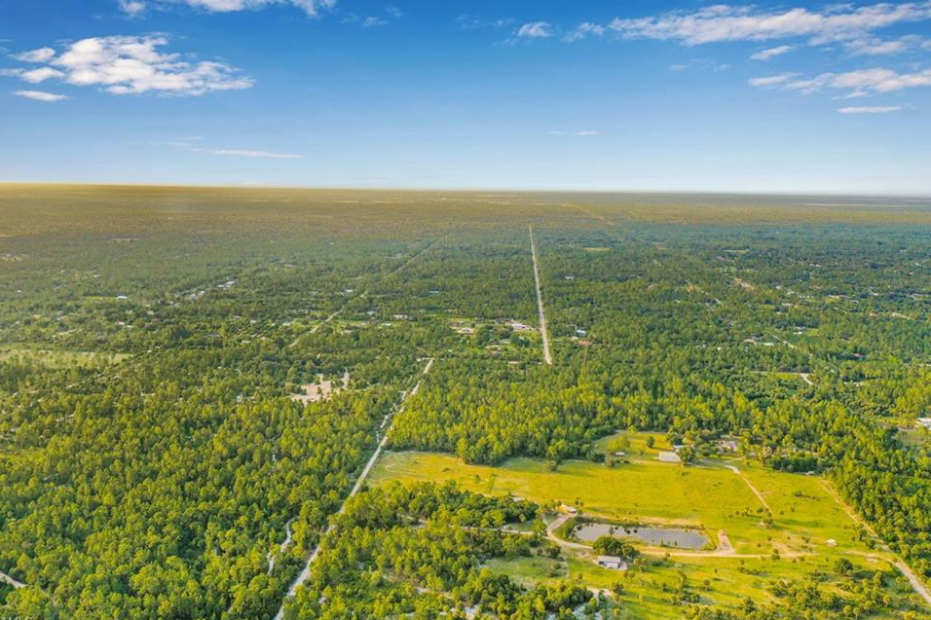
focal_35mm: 30
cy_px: 299
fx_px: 776
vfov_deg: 43.6
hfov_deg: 61.9
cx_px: 464
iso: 100
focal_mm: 10.26
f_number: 5
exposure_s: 1/200
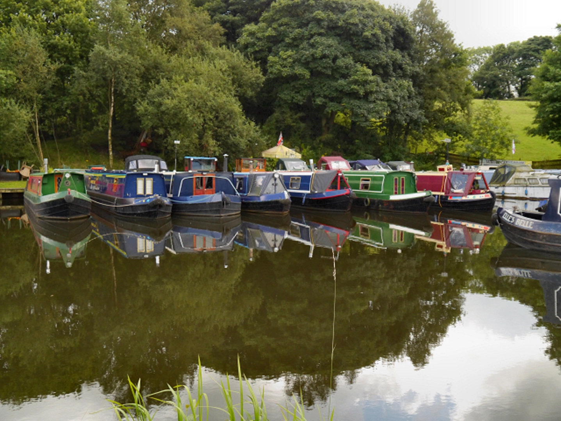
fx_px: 649
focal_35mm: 40
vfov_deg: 36.0
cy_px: 210
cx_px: 280
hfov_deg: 46.8
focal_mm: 20
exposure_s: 1/640
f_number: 5.6
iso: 800
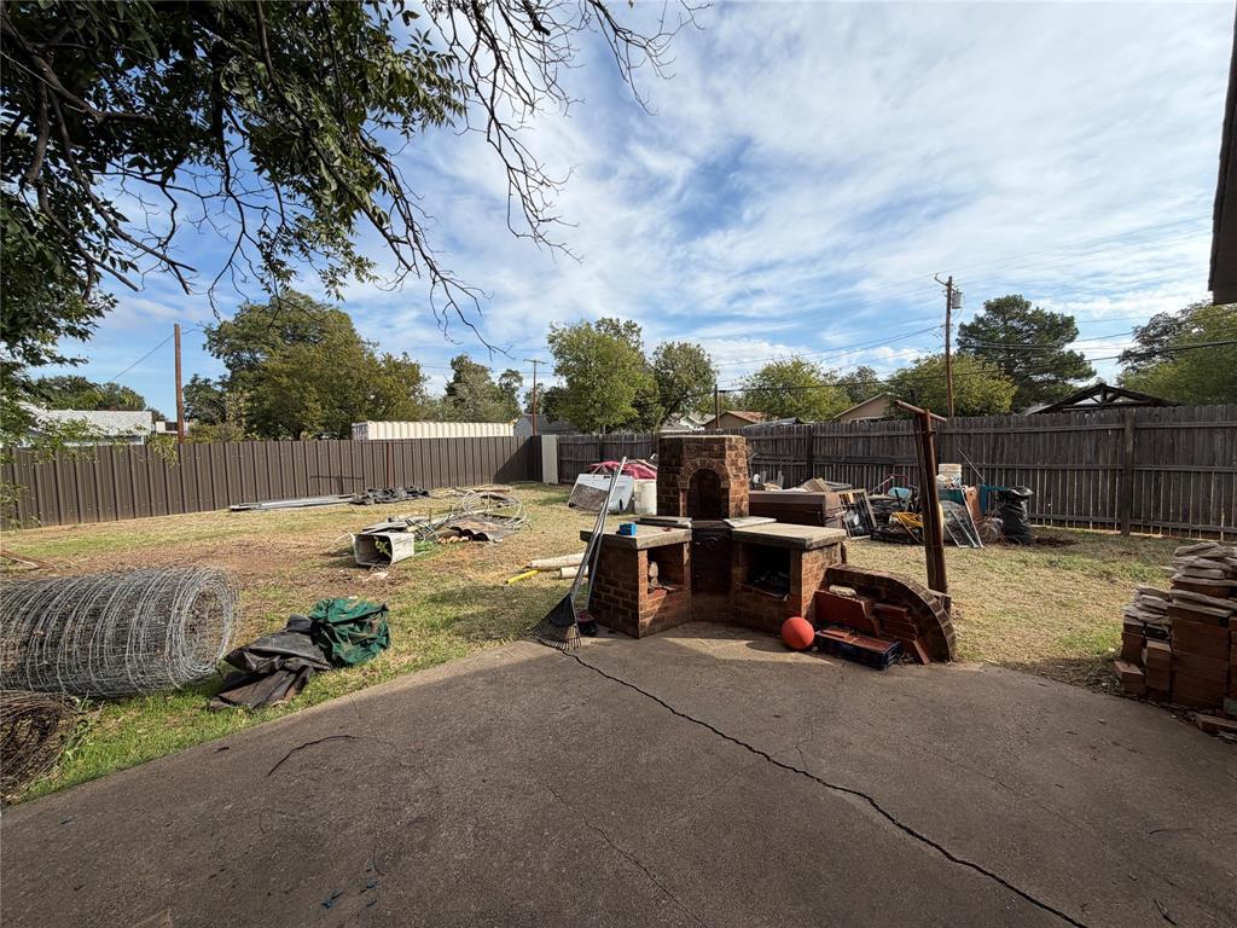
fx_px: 500
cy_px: 464
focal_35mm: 14
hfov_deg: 102.1
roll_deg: +2.5
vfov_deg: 85.7
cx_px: 618
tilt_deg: -2.5
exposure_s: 1/789
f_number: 2.2
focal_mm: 2.22
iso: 20
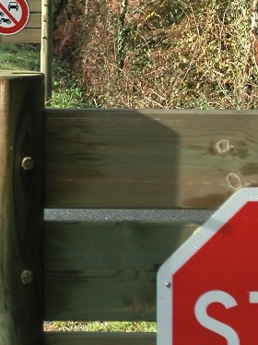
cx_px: -74
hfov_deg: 6.3
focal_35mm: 233
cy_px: 52
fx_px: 2318
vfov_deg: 8.5
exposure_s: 1/136
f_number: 4.8
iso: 100
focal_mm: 21.4
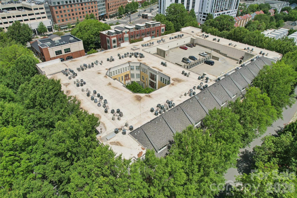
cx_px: 148
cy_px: 99
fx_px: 181
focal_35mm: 22
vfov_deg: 57.2
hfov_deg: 78.6
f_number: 2.8
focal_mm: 8.4
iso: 100
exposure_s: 1/500
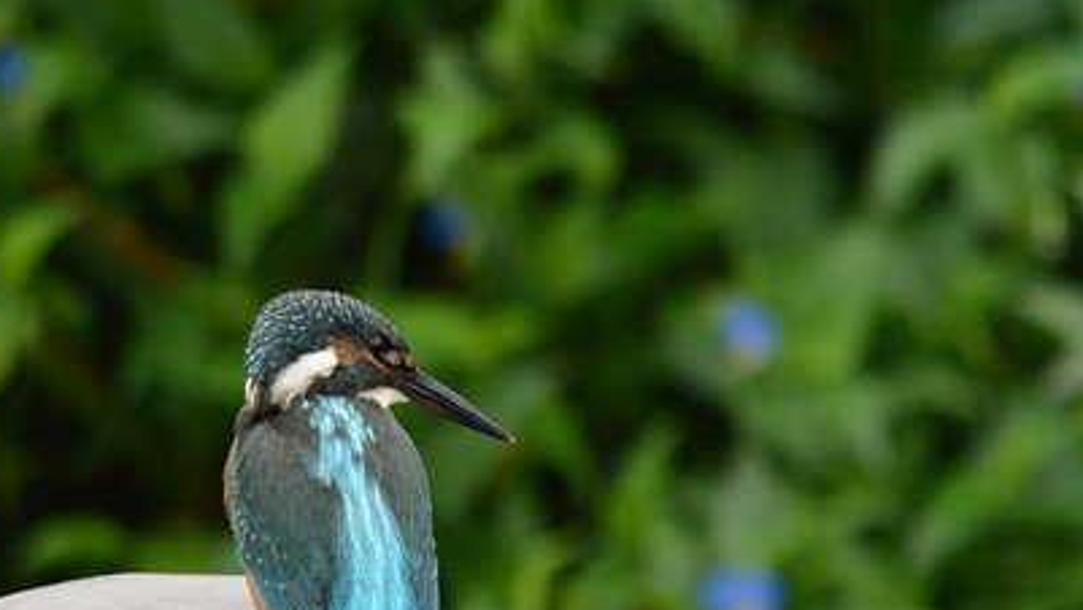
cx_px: 394
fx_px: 2844
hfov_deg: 21.5
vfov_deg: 12.2
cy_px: 439
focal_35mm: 99
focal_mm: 27.5
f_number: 5.6
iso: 400
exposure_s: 1/100
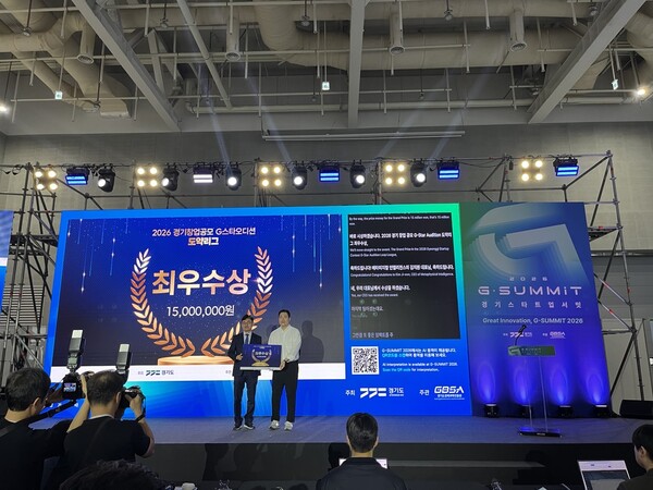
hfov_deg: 67.3
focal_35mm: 26
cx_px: 326
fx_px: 490
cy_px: 245
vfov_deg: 53.1
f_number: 1.6
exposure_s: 1/88
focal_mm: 5.1
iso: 125
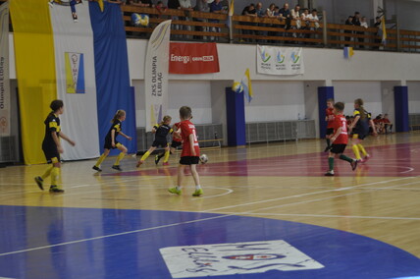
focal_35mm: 82
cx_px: 210
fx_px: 961
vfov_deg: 16.5
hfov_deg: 24.7
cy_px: 140
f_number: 5.6
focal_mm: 55
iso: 500
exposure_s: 1/60
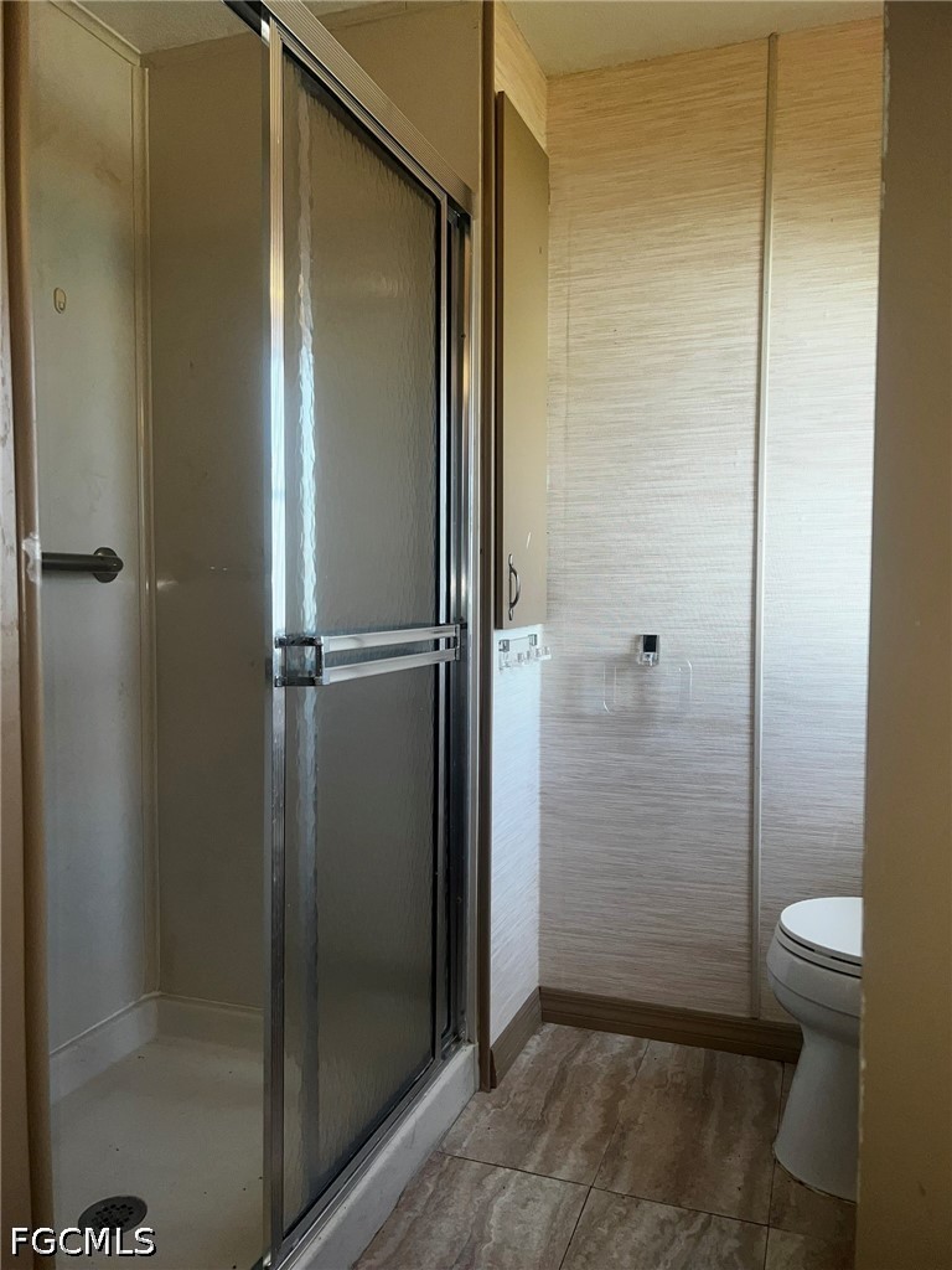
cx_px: 476
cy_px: 635
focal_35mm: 26
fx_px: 953
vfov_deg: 67.3
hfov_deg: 53.1
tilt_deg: -1.8
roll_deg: +0.2
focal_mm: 5.7
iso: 32
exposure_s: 1/279
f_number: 1.5
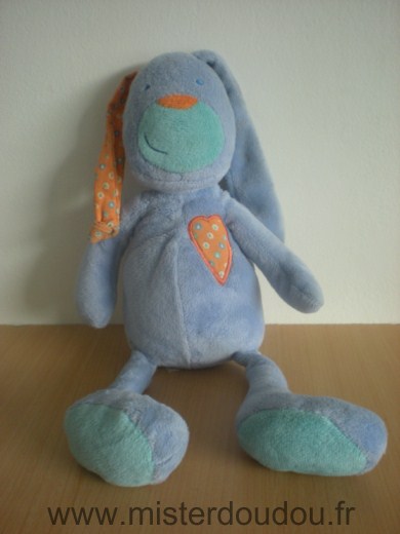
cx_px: 200
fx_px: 585
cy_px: 267
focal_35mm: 38
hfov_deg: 37.7
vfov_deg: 49.0
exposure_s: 1/24.2
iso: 200
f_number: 3.1
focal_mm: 6.3
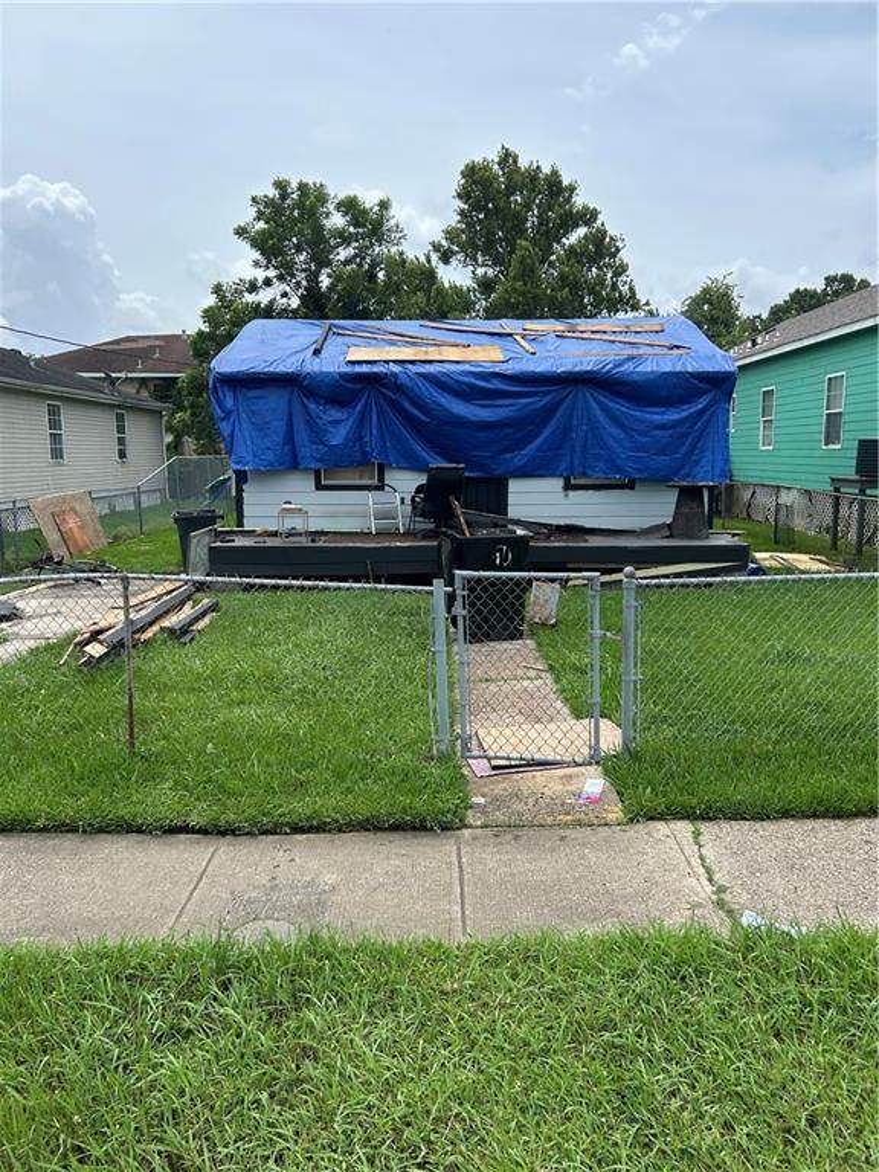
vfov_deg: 67.3
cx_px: 440
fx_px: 880
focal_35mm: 26
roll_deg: +0.3
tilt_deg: -9.0
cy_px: 586
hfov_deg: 53.1
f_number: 1.5
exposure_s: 1/3257
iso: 50
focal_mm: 5.7
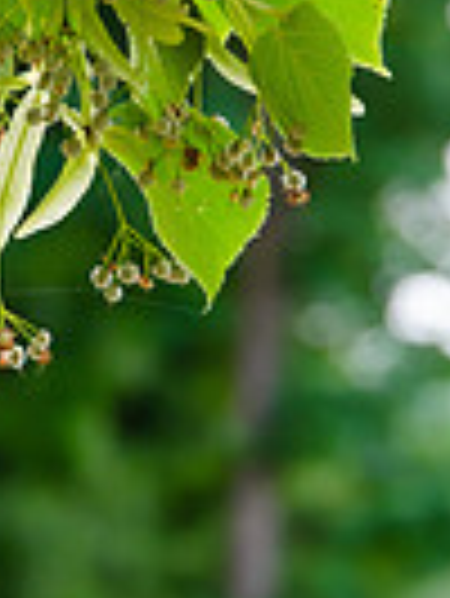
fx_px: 8860
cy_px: 261
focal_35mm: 512
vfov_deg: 3.9
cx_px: -45
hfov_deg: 2.9
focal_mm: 105
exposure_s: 1/400
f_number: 5
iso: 800
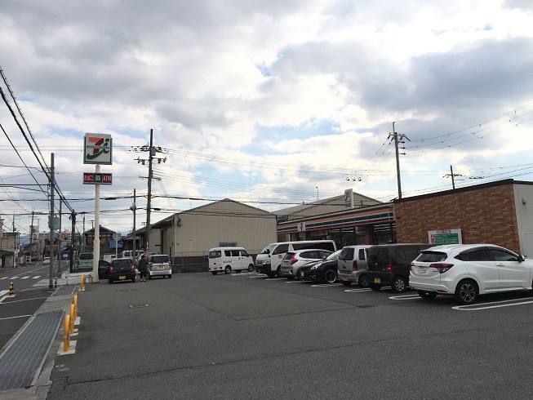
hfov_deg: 61.7
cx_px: 266
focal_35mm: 29
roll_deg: +1.4
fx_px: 447
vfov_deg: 48.2
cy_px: 200
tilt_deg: +7.1
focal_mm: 4.15
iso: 32
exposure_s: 1/2326
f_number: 2.2
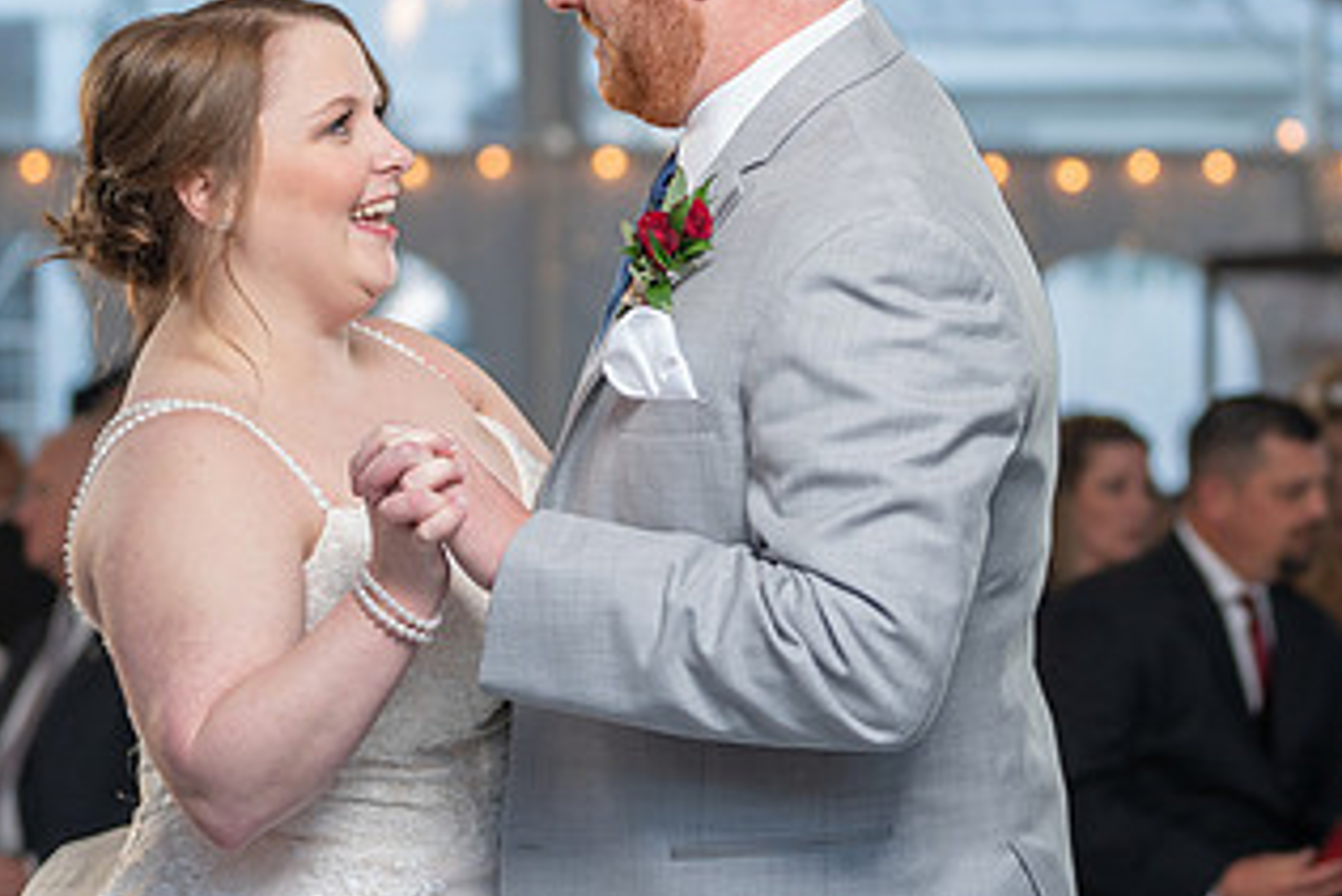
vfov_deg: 9.0
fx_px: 5669
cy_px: 248
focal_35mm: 152
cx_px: 661
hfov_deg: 13.5
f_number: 2.8
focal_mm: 70
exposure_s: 1/250
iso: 500
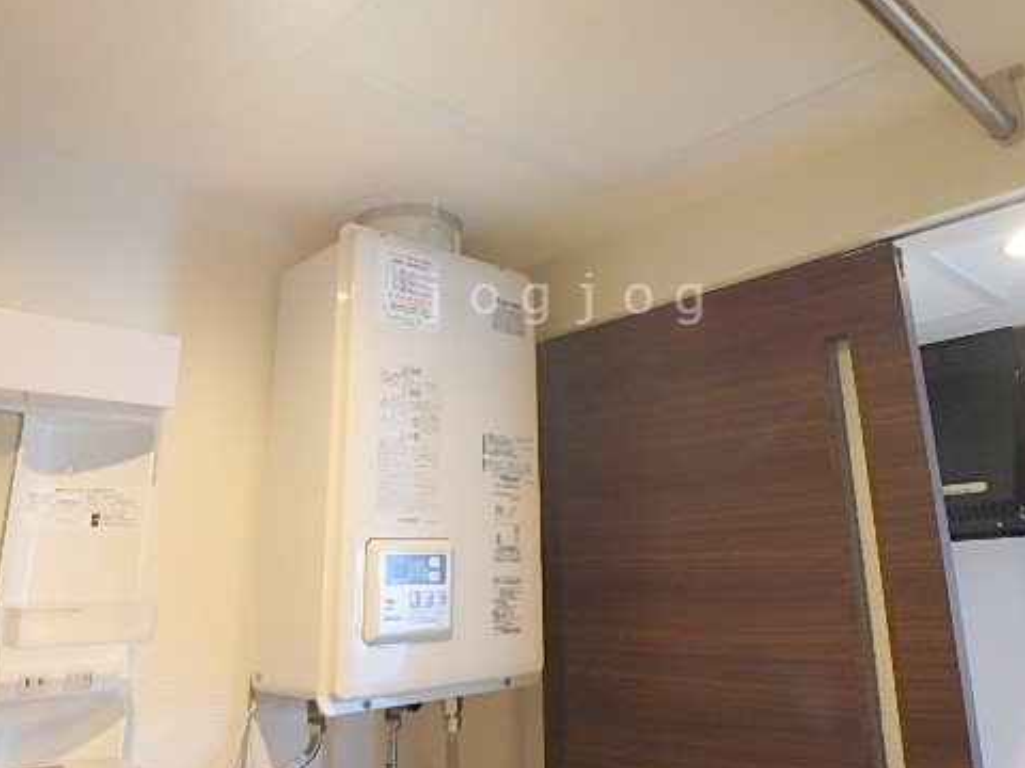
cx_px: 568
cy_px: 299
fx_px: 829
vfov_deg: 49.4
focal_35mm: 28
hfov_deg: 63.3
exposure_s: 1/30
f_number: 3.5
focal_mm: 3.7
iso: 400
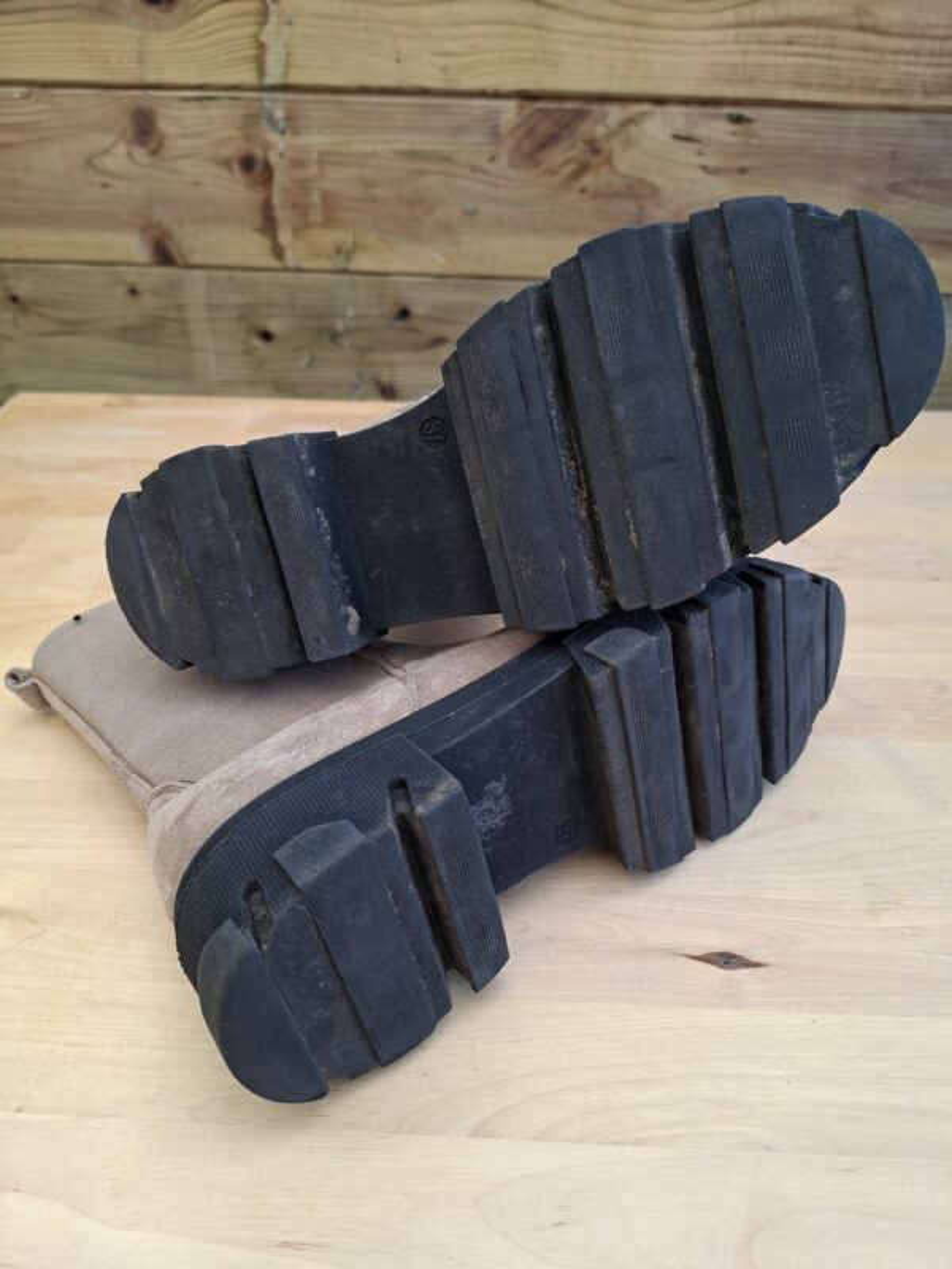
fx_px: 843
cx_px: 476
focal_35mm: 23
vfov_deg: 73.9
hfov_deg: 58.9
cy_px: 634
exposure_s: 1/100
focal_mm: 5.54
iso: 64
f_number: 1.8
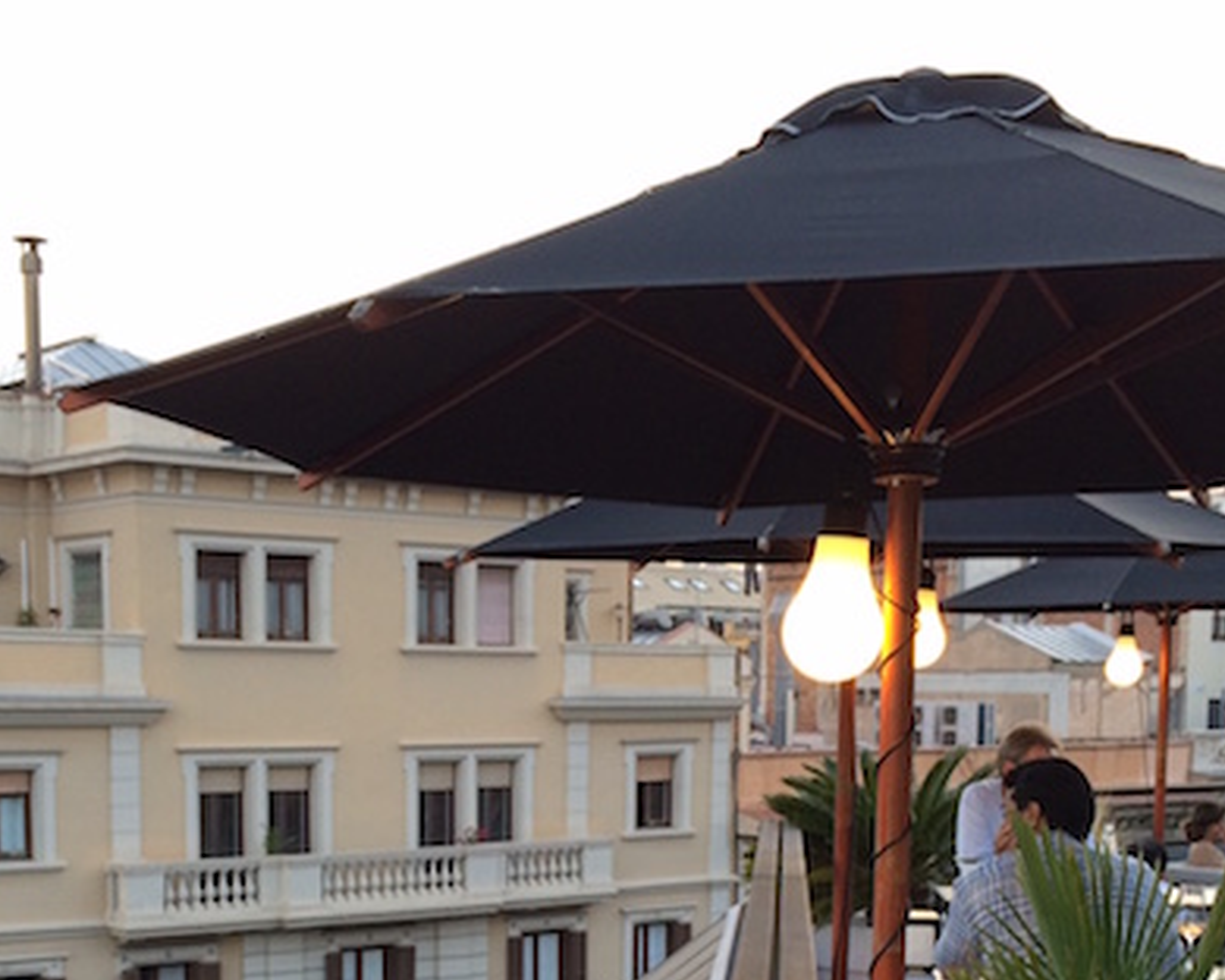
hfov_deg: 32.4
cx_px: 499
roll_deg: -0.3
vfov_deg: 25.2
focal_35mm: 58
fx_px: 2103
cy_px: 933
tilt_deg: -7.4
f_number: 2.2
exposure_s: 1/50
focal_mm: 4.15
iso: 32
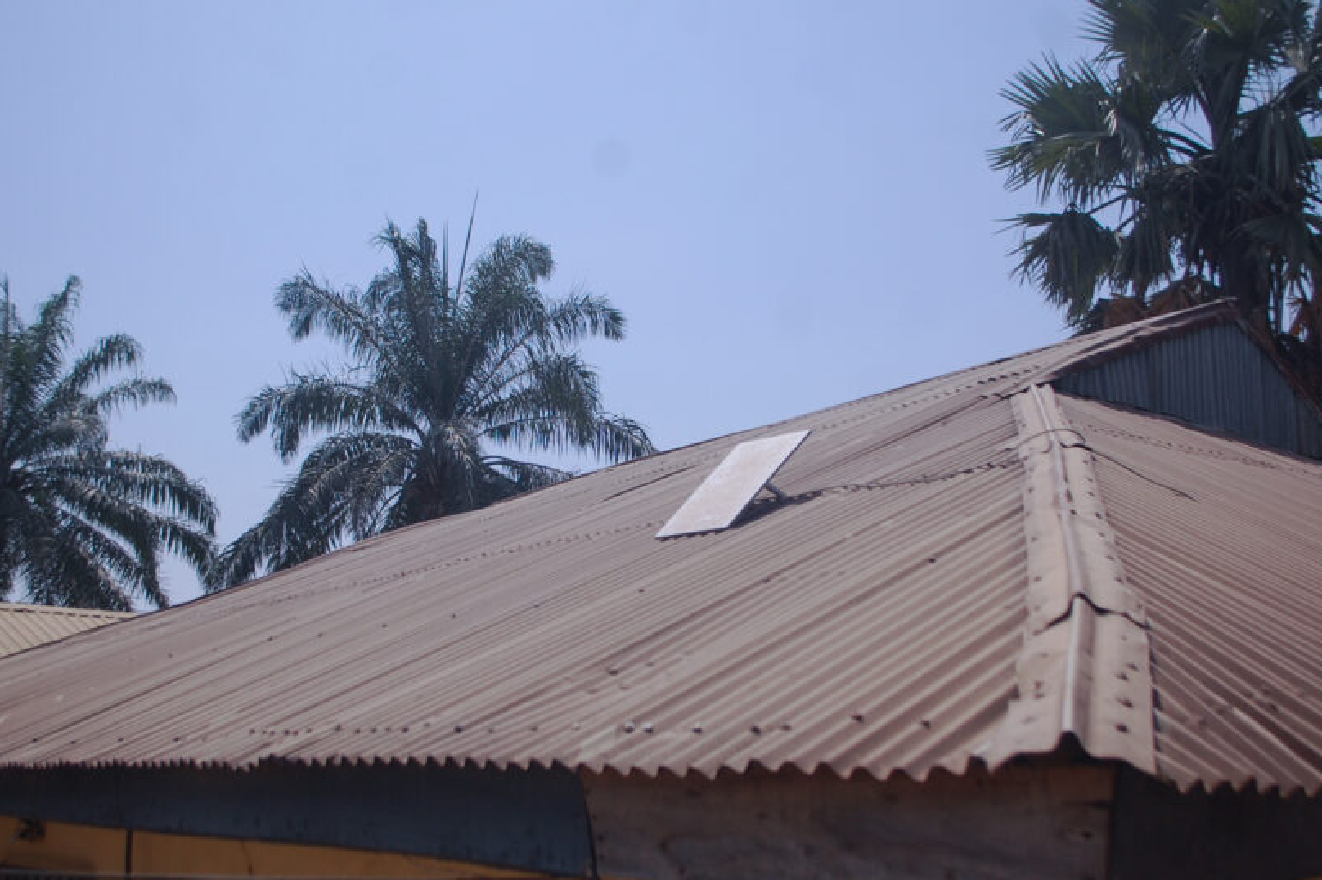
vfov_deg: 35.0
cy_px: 459
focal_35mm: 38
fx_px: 1395
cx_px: 623
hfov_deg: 50.7
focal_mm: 20
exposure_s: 1/2500
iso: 200
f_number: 4
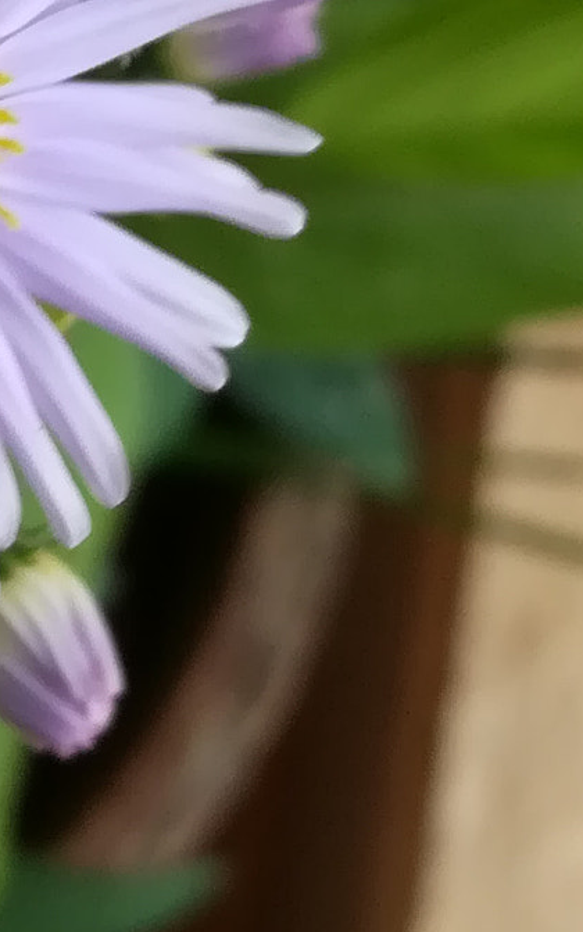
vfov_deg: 18.7
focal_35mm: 111
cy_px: 277
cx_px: -185
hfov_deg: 11.5
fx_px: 2822
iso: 64
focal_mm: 3.83
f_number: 2.2
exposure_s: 1/50
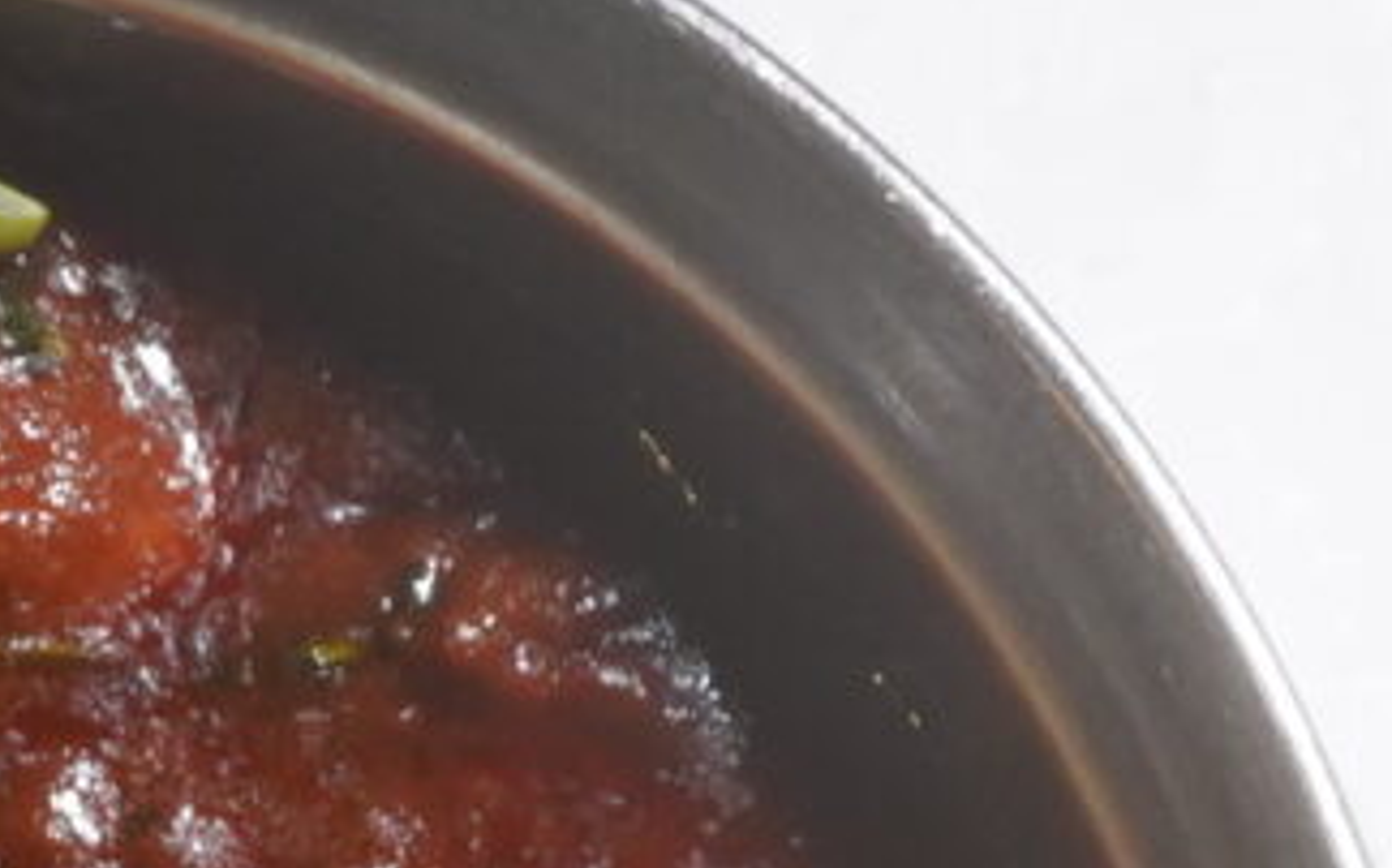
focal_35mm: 290
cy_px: 2512
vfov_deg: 4.4
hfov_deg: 7.2
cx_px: 331
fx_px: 10994
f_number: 4
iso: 1600
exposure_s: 1/250
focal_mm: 36
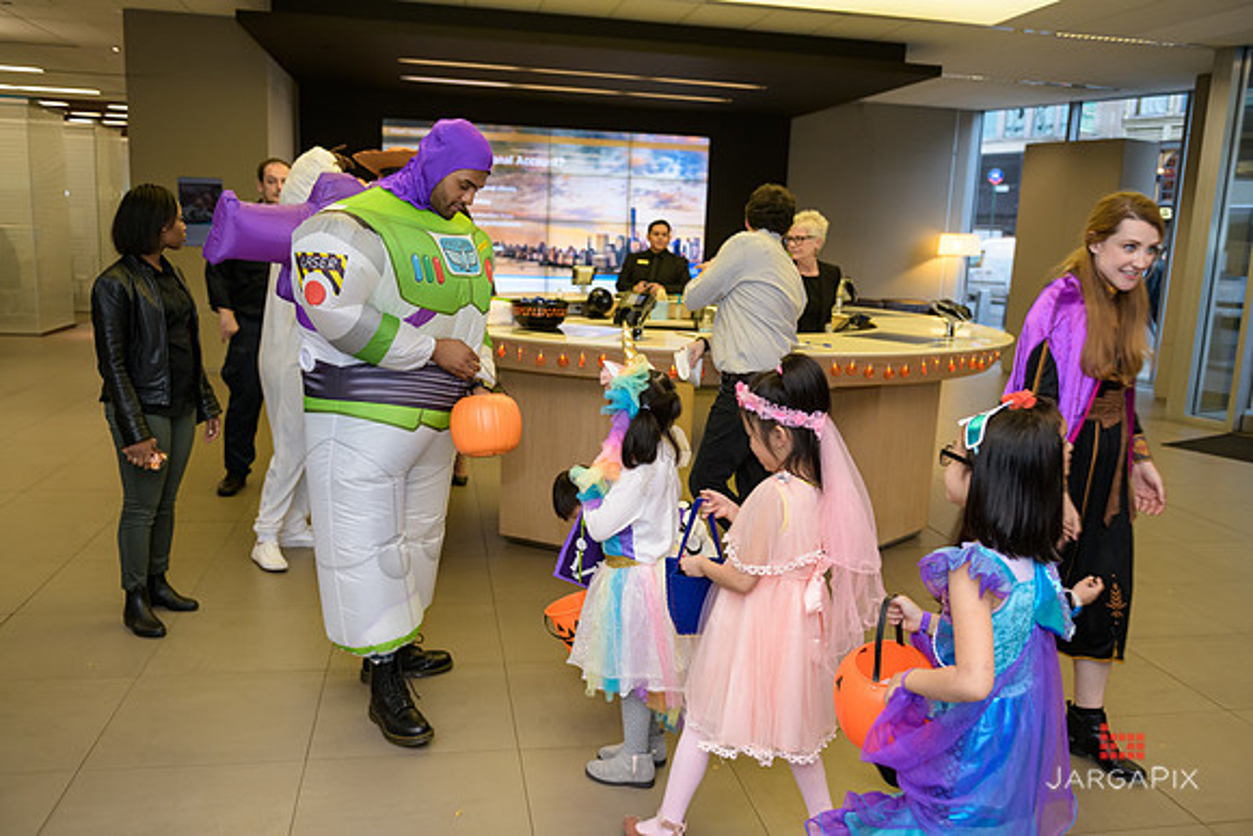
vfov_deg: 45.0
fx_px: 1010
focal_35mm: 29
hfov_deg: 63.6
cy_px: 418
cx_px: 626
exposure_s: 1/125
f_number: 3.2
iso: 800
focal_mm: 29
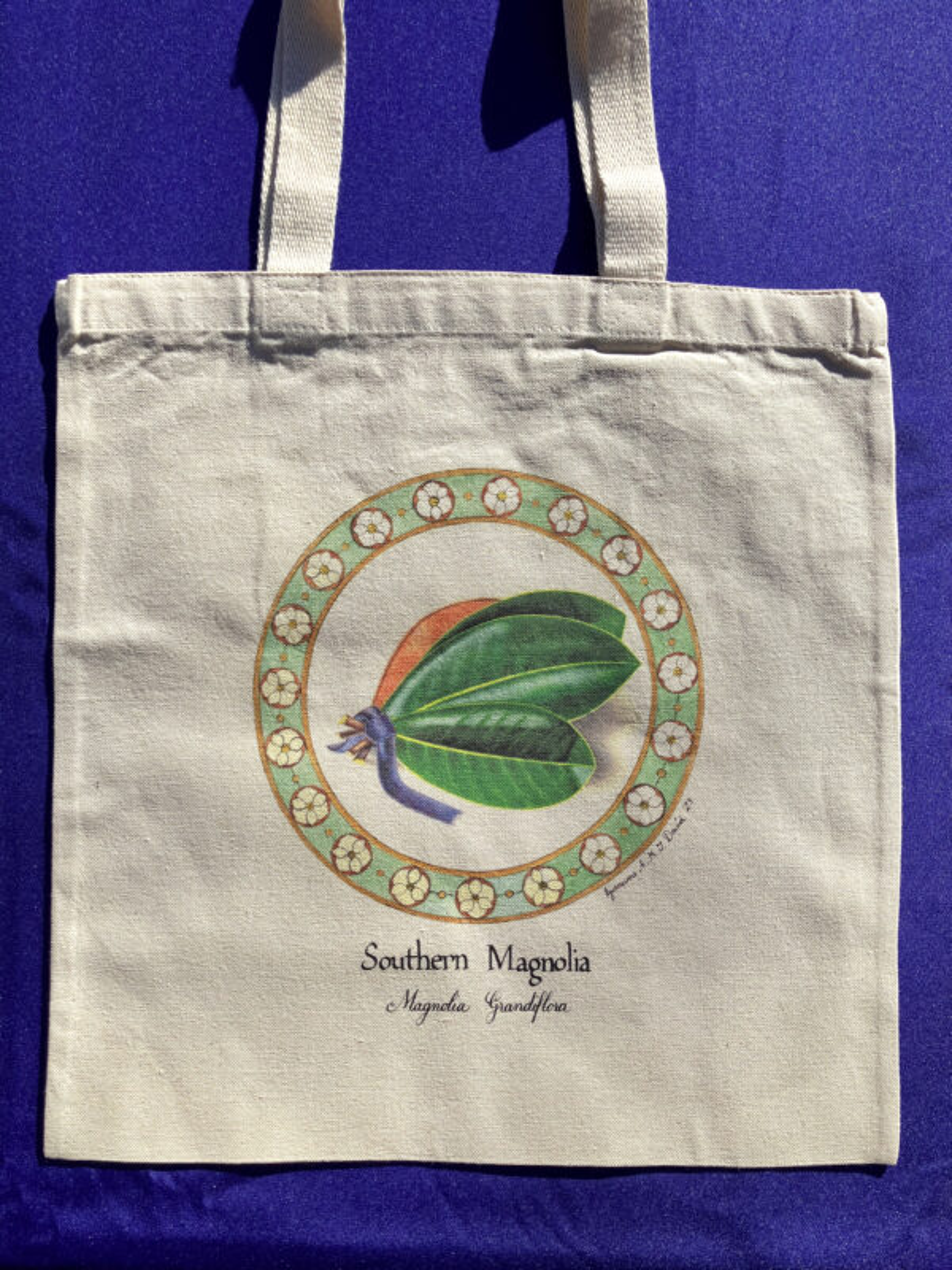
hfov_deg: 49.7
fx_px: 1027
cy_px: 635
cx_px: 476
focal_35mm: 28
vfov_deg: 63.4
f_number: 1.8
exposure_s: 1/2558
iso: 32
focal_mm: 3.99
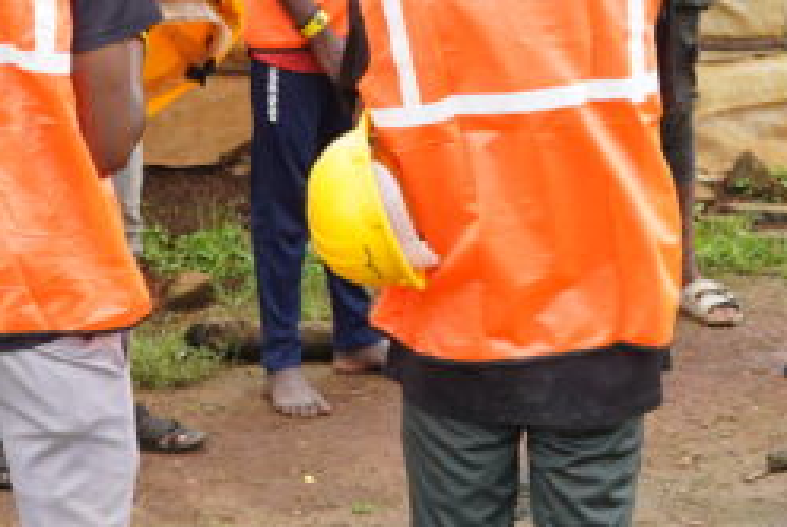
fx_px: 2977
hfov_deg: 15.1
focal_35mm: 136
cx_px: 403
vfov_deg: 10.1
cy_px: 68
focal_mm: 33
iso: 160
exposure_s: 1/160
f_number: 5.6
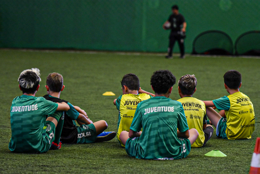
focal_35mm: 174
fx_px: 1257
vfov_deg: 7.9
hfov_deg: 11.8
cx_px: 130
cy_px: 87
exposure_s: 1/500
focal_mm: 116
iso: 1600
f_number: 2.8
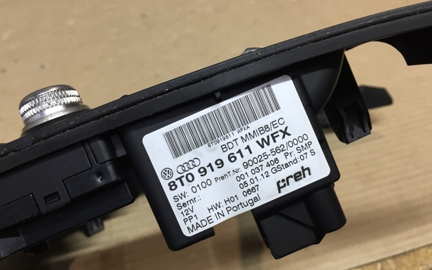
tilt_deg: -47.9
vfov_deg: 40.6
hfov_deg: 61.2
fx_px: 365
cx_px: 216
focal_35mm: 31
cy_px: 141
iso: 50
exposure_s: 1/33
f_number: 2.2
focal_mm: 4.15
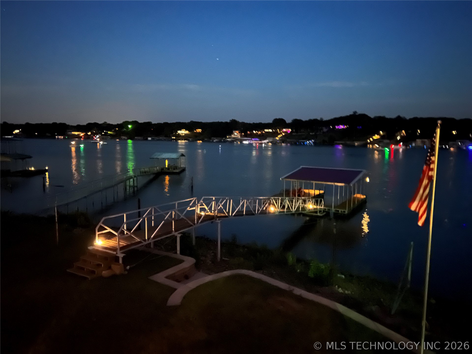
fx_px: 355
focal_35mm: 26
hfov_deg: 67.3
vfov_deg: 53.1
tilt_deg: -8.4
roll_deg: -0.3
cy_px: 177
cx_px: 236
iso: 5000
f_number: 1.5
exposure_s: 1/2
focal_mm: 5.7
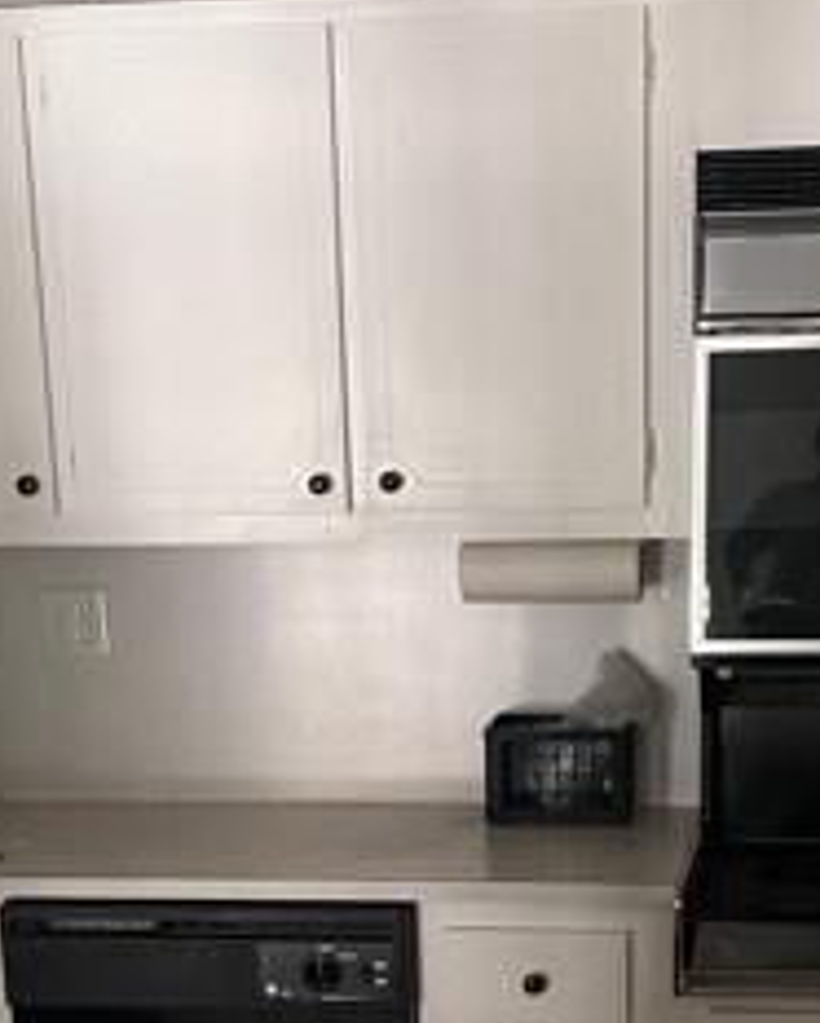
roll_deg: +0.4
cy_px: 992
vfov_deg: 25.9
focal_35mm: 70
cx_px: 533
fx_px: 2121
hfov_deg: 21.8
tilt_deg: -13.4
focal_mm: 4.2
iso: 320
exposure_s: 1/60
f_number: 1.6
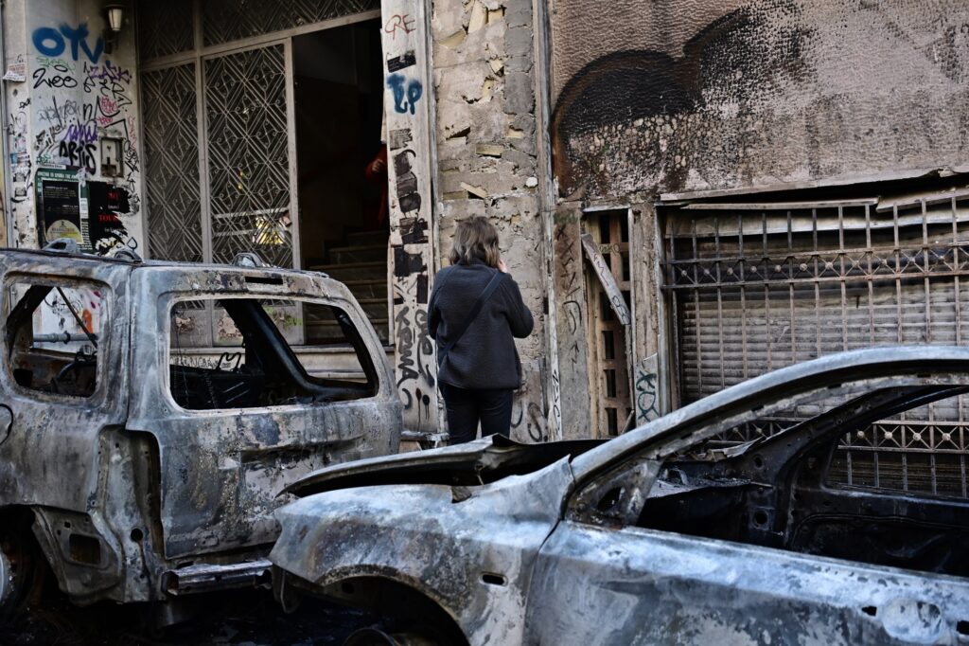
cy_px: 323
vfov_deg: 31.9
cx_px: 484
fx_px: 1130
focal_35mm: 42
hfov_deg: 46.4
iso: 800
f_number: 4
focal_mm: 42
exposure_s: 1/500
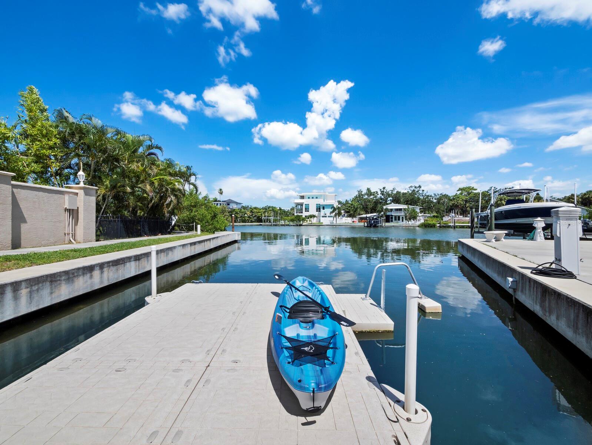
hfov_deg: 102.0
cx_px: 296
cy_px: 222
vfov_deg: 85.7
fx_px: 240
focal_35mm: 14
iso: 400
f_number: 11
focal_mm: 7
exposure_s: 1/400
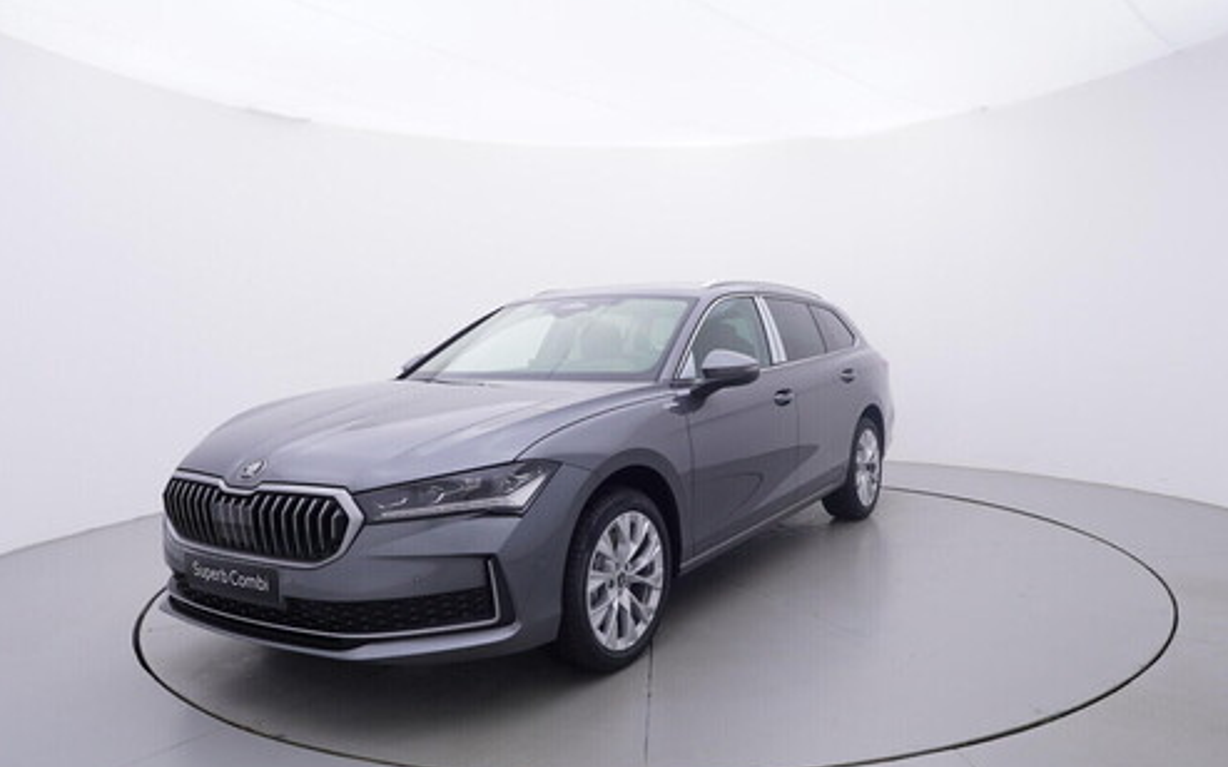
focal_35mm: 26
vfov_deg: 48.2
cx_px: 656
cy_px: 437
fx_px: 856
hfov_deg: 71.2
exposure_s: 1/80
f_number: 5
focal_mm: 15
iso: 200
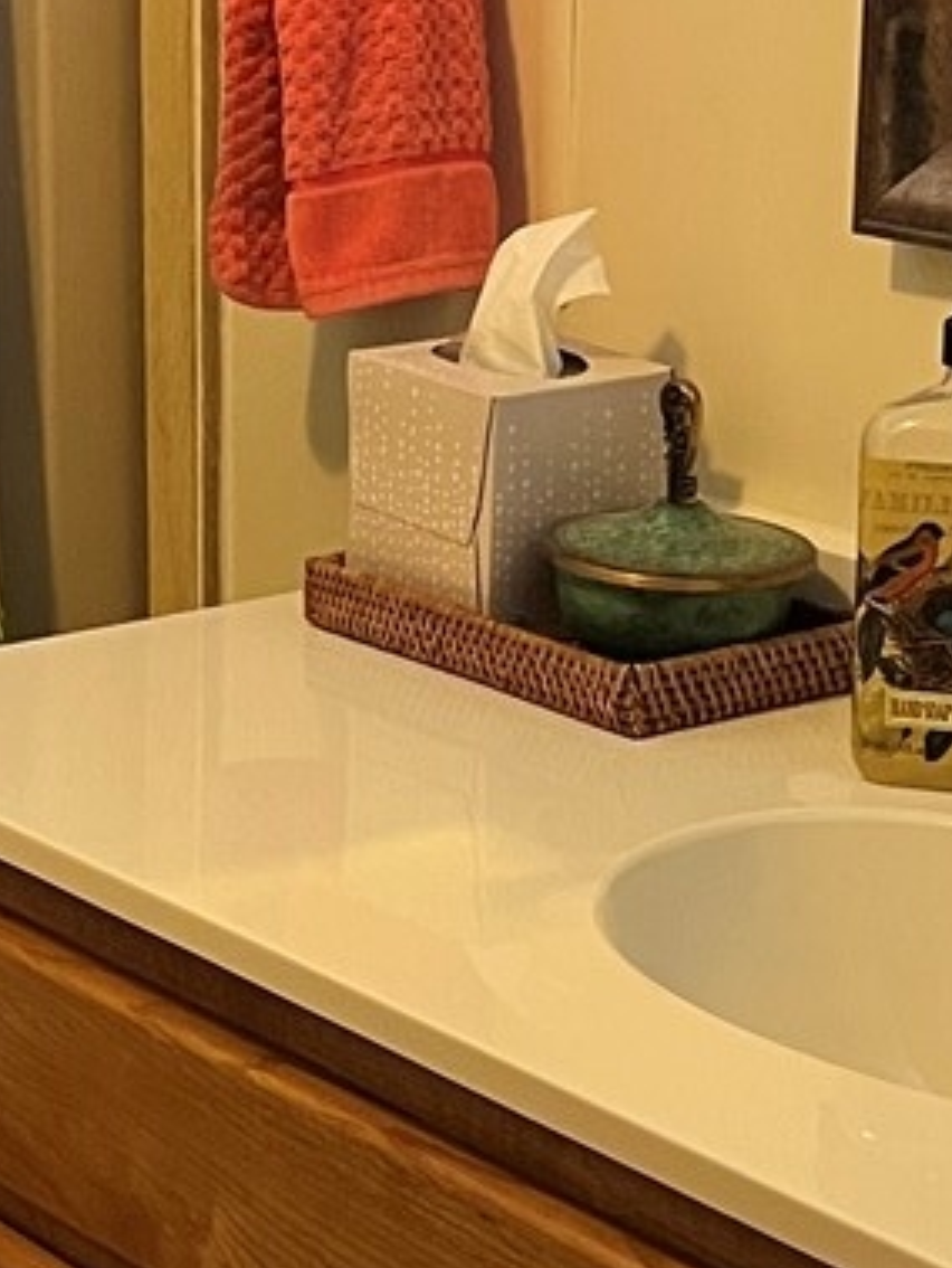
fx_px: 4029
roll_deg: +1.0
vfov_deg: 17.9
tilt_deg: -13.4
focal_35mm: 110
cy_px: 520
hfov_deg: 13.4
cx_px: 188
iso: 500
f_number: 1.5
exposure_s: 1/60
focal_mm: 5.7
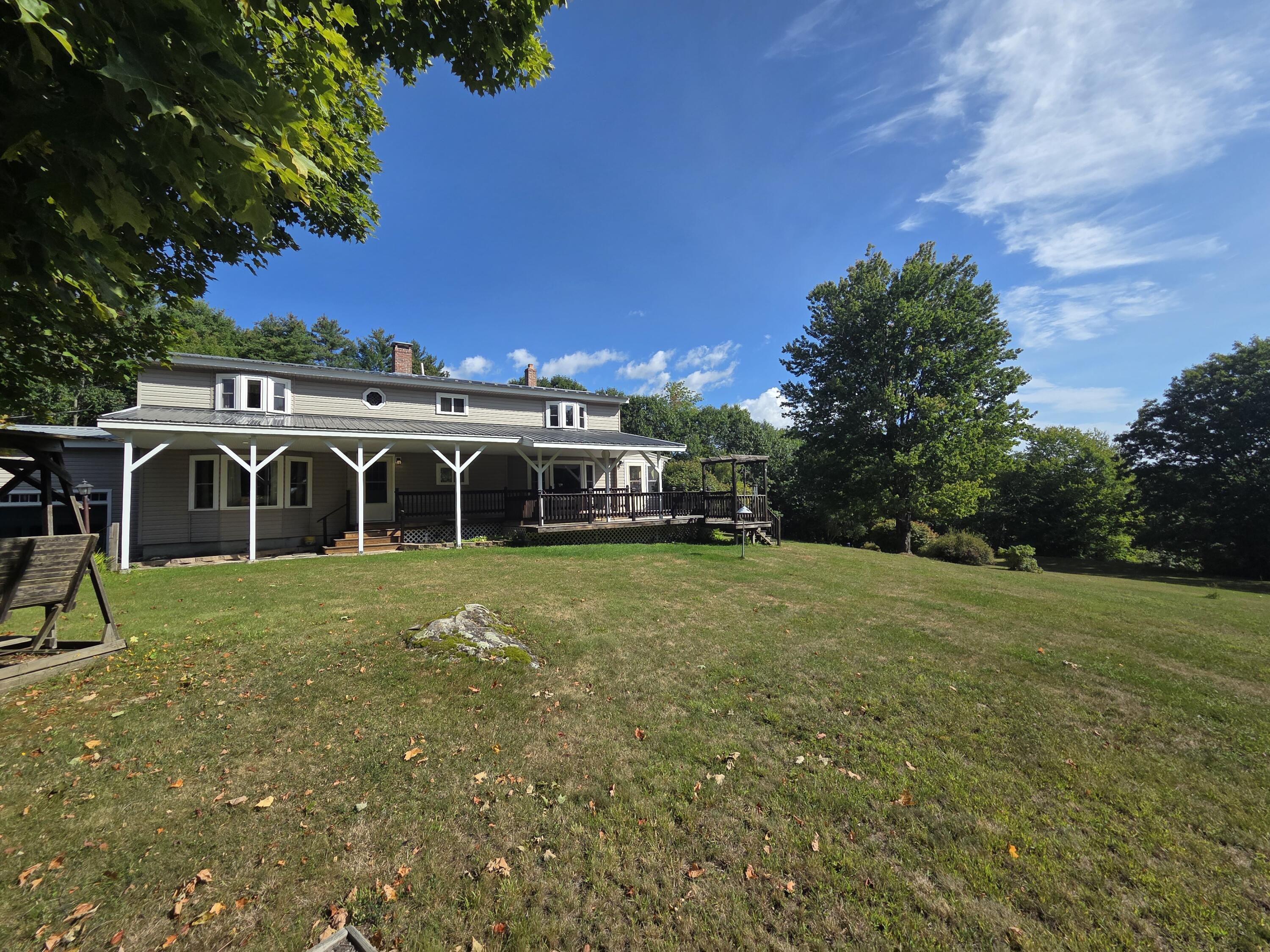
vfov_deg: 89.9
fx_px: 477
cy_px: 476
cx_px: 635
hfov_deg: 106.2
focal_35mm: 13
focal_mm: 2.2
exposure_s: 1/2060
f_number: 2.2
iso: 50
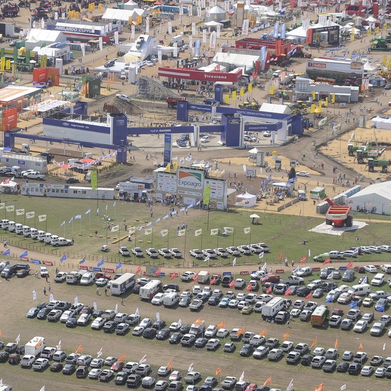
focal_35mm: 174
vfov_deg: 10.0
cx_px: 171
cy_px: 178
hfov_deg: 10.0
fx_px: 2224
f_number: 7.1
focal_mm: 116
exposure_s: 1/800
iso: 200
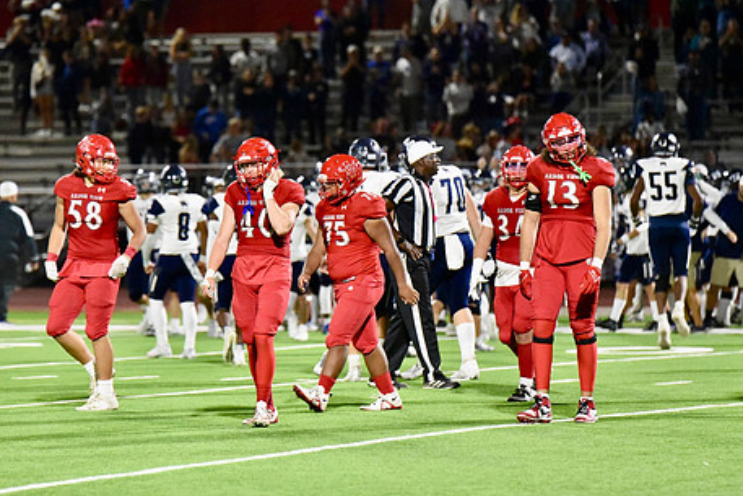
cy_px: 206
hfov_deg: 8.1
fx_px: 5244
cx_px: 351
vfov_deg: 5.4
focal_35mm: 254
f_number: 2.8
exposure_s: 1/1000
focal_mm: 200
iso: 12800
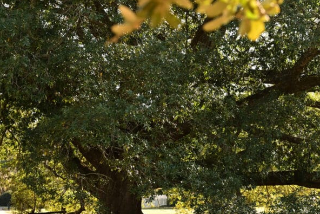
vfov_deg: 12.6
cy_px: 132
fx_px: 969
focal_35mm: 109
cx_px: 274
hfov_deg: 18.5
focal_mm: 63
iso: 900
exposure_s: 1/400
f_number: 8
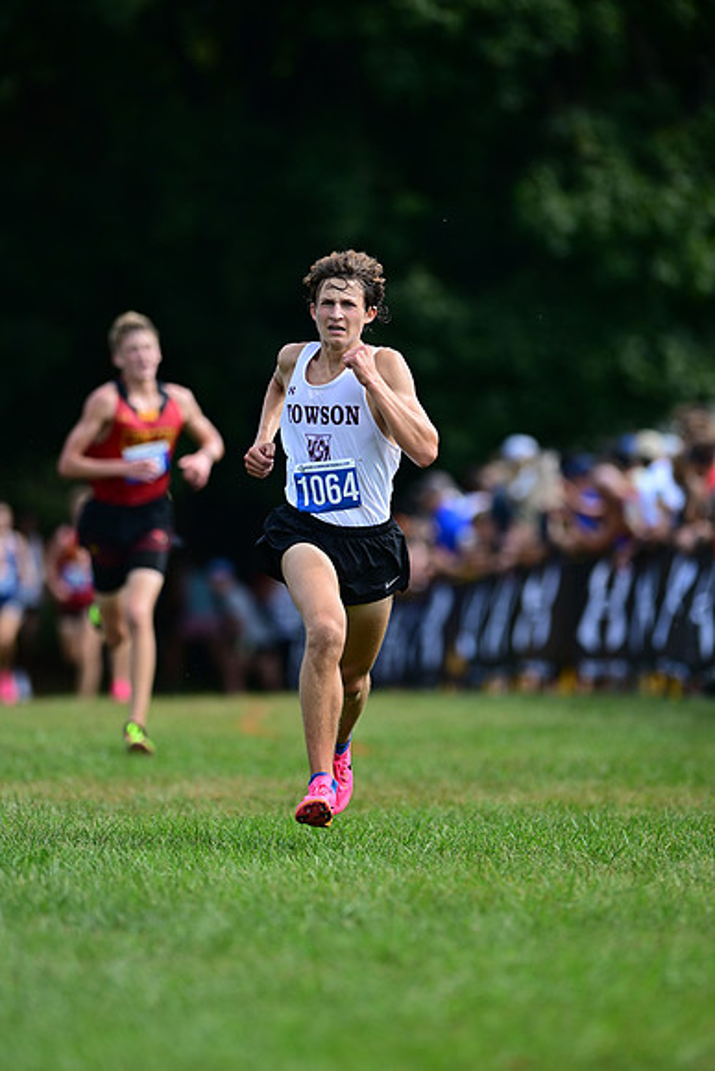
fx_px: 8931
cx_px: 358
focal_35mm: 300
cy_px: 536
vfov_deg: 6.9
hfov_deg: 4.6
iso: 250
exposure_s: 1/2000
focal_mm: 300
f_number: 2.8
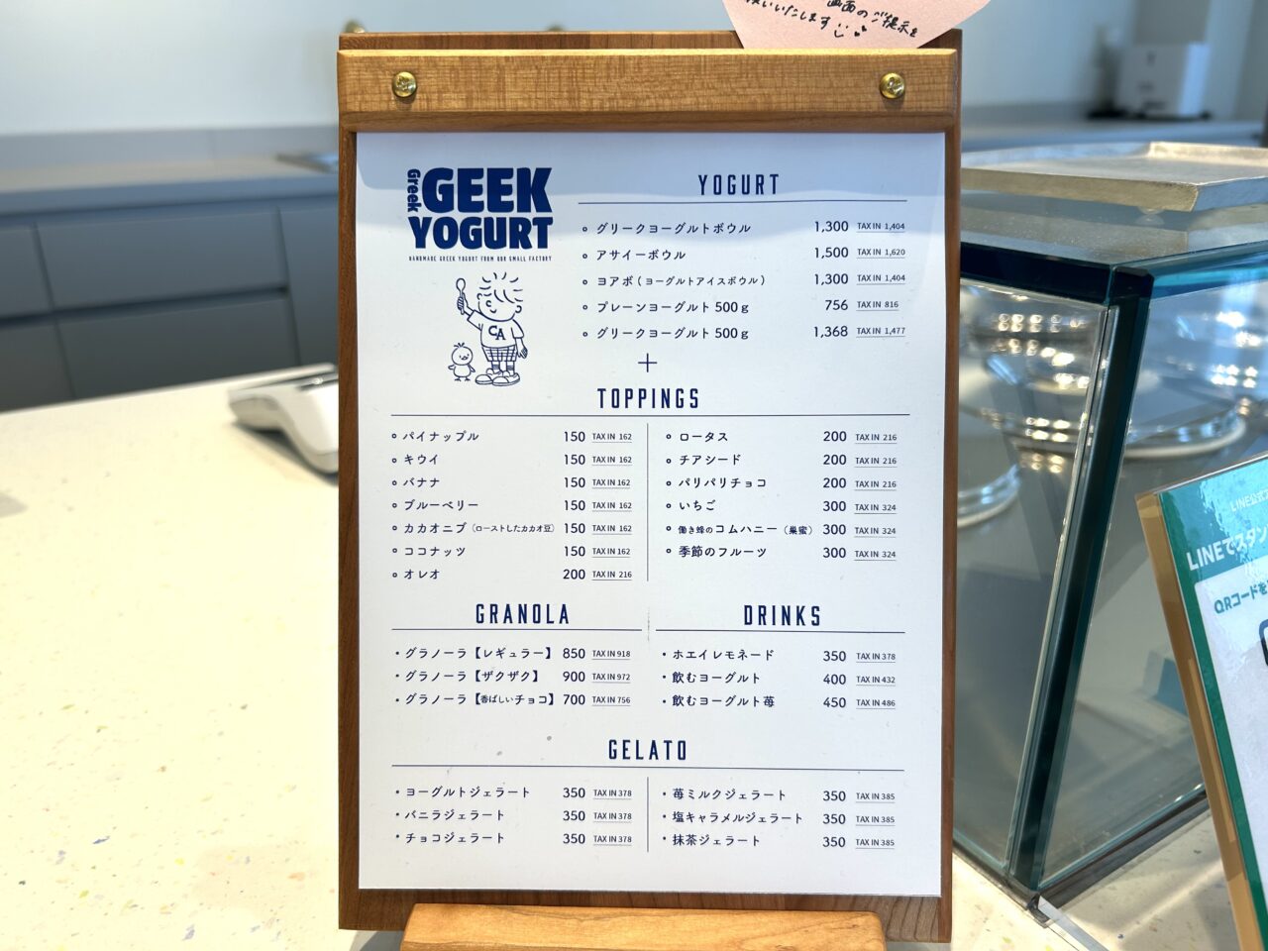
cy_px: 476
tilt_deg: -21.9
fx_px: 952
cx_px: 634
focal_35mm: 26
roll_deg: +0.8
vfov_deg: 53.1
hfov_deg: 67.3
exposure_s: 1/509
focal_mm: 5.7
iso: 50
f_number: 1.5
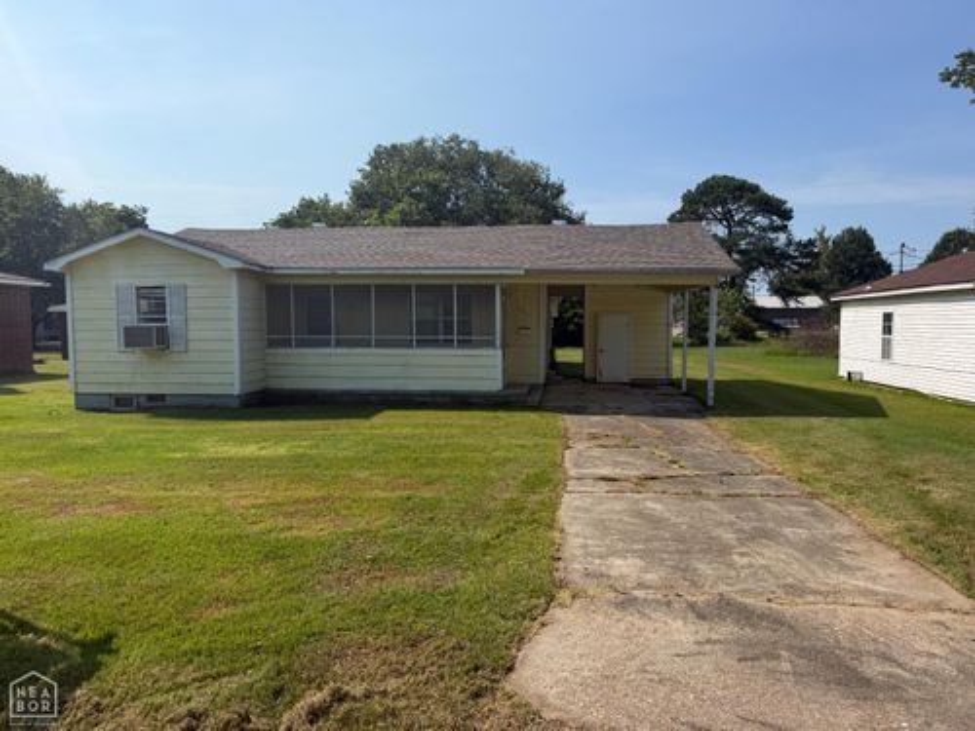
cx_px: 488
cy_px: 366
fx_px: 676
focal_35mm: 24
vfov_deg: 56.8
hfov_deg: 71.6
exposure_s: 1/6173
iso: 80
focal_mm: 6.76
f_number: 1.78
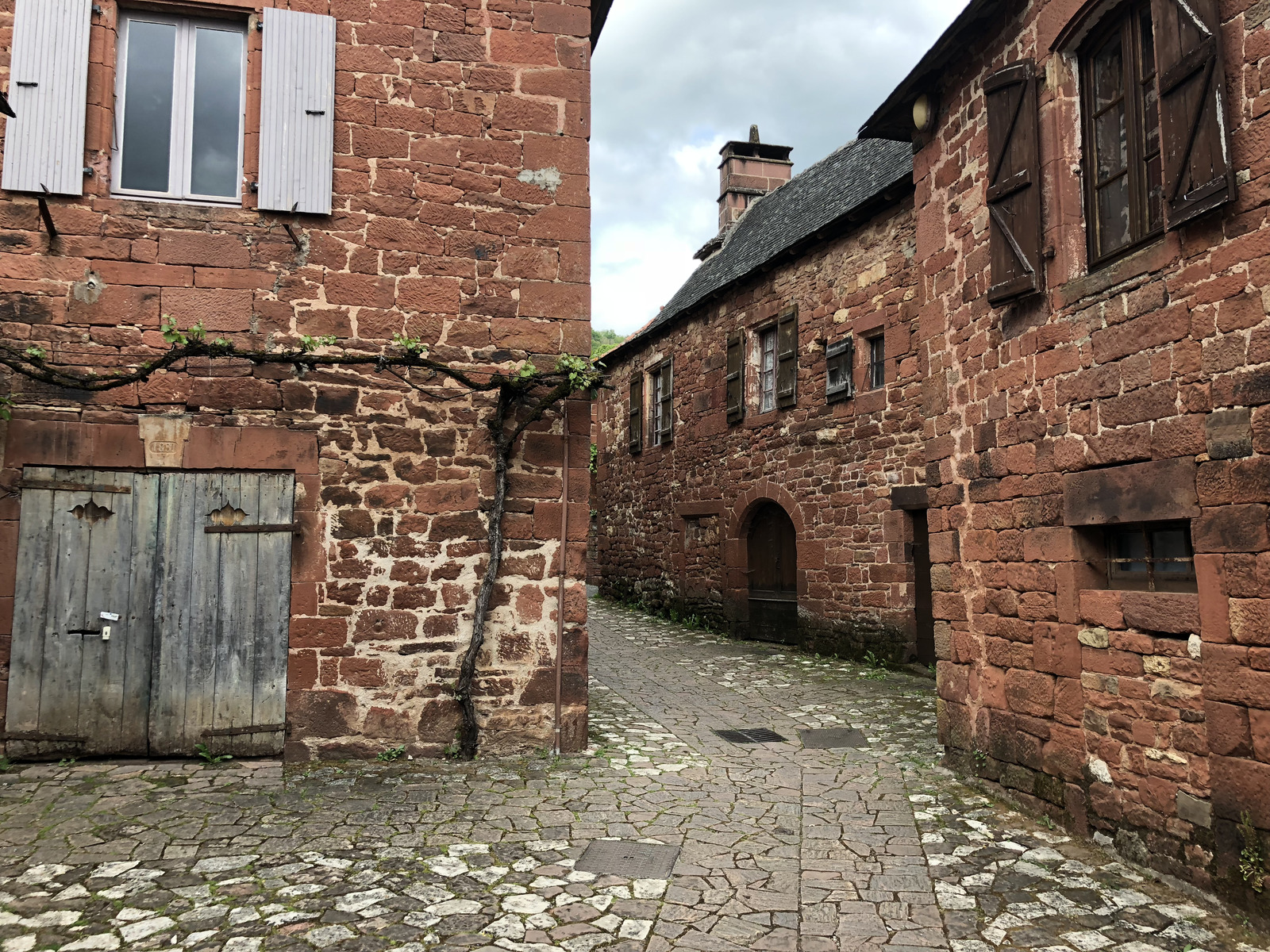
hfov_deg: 63.4
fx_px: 1027
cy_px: 476
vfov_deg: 49.7
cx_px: 635
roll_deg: -0.1
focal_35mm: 28
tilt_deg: +6.4
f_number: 1.8
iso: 20
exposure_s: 1/215
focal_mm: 4
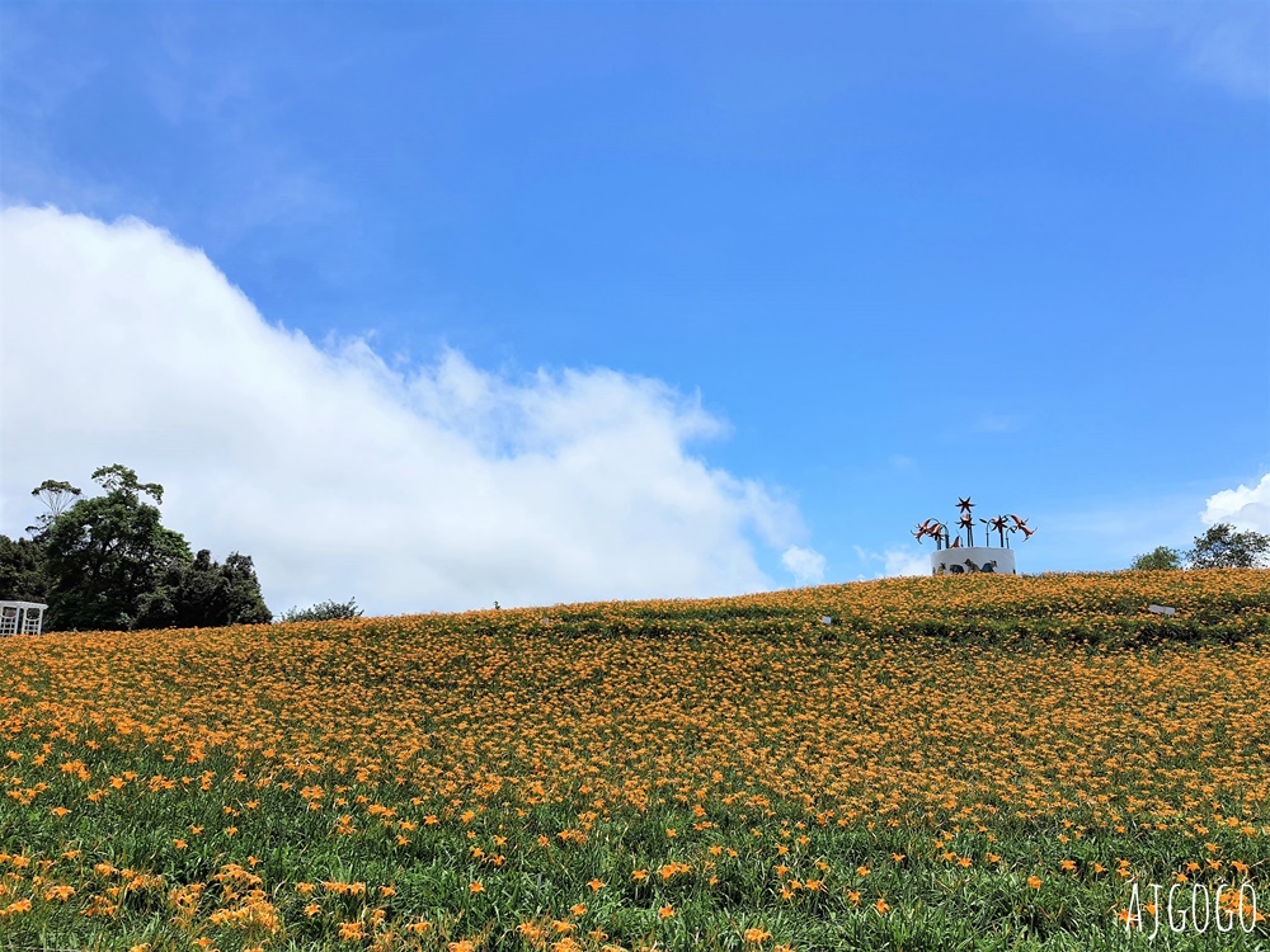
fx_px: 954
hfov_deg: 67.3
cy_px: 476
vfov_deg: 53.1
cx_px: 635
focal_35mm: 26
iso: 50
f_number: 1.7
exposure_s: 1/3928
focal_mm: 4.32
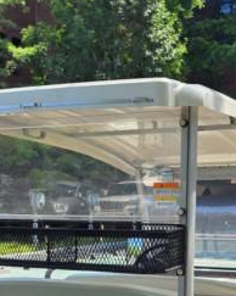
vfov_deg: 24.5
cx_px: 100
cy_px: 301
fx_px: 647
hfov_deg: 20.7
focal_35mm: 74
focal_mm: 6.25
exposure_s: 1/2790
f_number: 1.7
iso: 80
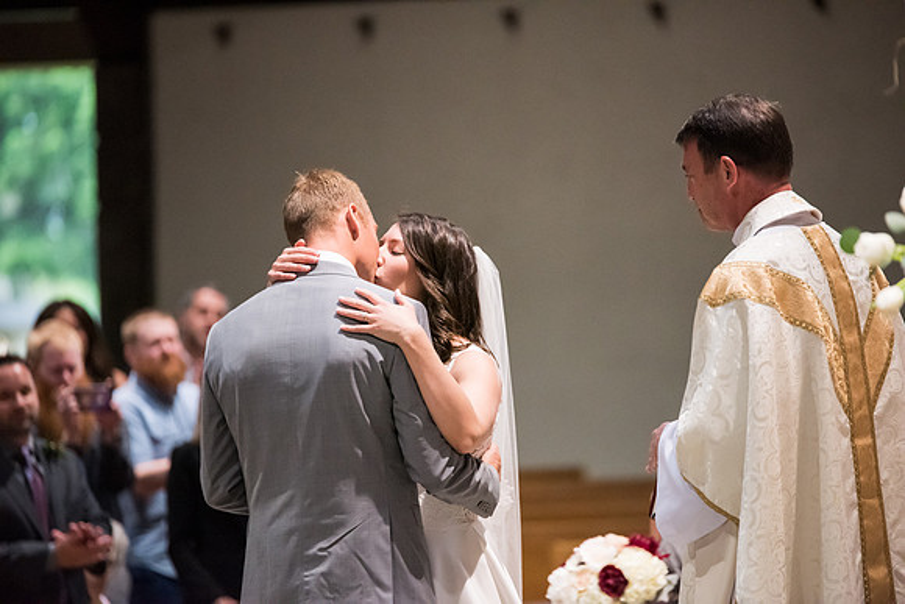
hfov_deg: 10.3
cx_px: 452
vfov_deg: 6.9
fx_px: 5029
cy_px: 302
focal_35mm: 200
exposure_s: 1/320
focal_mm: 200
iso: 4000
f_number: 3.2
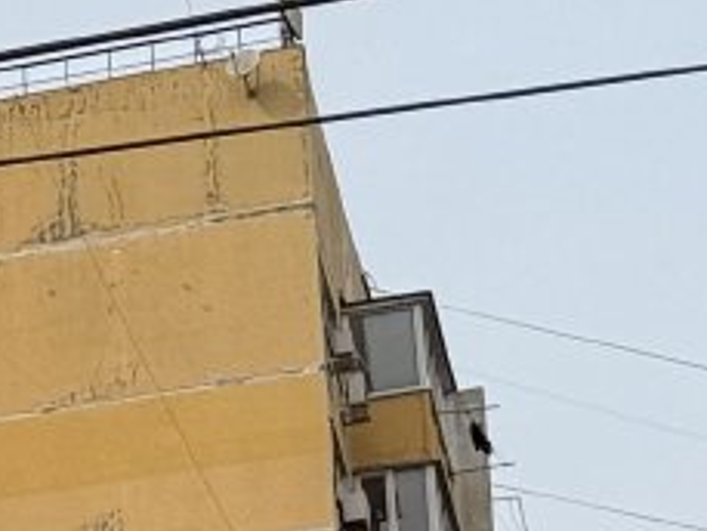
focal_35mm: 272
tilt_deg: +23.4
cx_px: -1074
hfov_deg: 6.8
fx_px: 5558
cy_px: 1101
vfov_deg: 5.3
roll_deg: -1.9
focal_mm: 6.76
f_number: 1.78
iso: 64
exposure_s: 1/7143
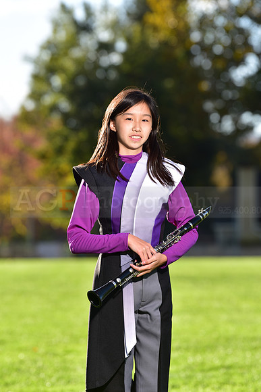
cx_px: 130
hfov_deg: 6.9
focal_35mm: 200
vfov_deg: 10.3
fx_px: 2174
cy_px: 196
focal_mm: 200
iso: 80
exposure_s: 1/250
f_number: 5
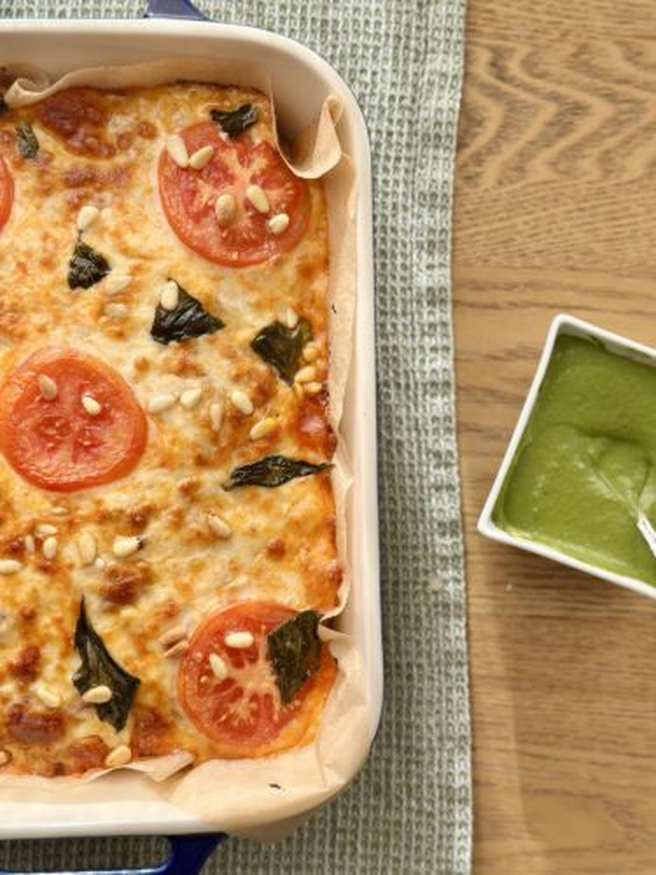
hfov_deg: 30.3
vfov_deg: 39.7
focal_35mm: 48
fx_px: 1213
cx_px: 328
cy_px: 438
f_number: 1.78
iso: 80
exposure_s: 1/745
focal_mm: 6.86
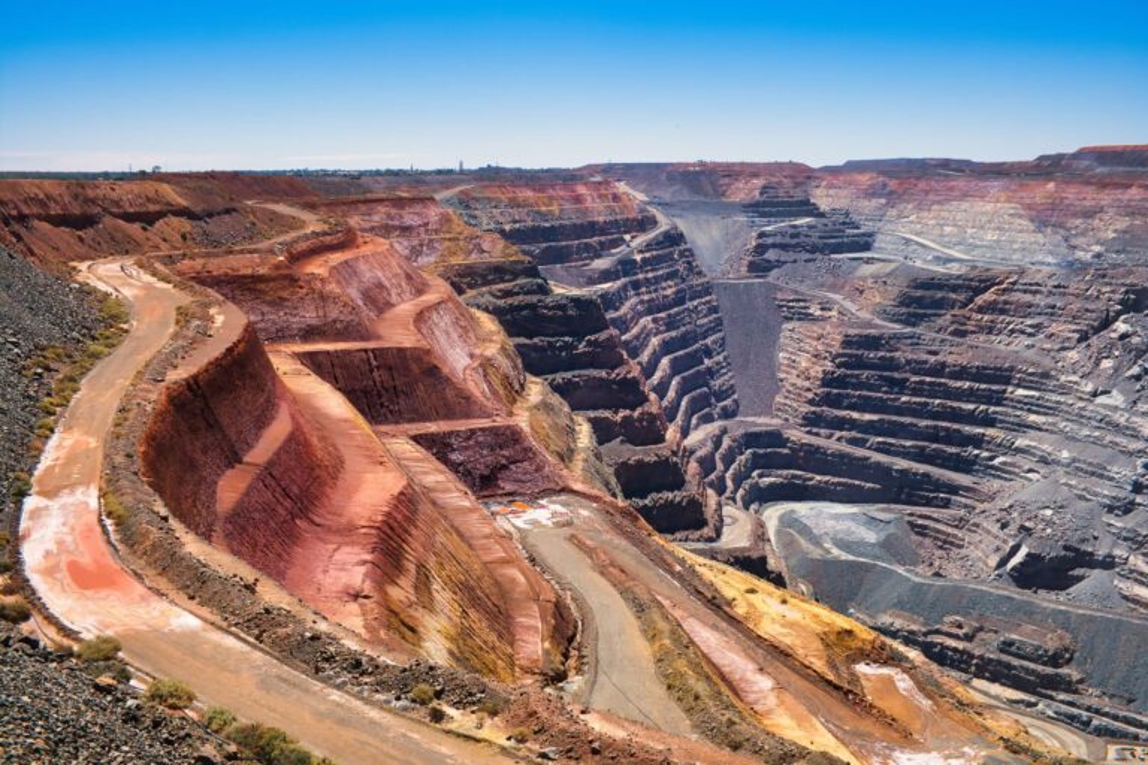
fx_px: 1212
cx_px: 574
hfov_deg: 50.7
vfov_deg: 35.1
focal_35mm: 38
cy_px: 382
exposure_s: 1/550
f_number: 5.6
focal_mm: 25.4
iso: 160
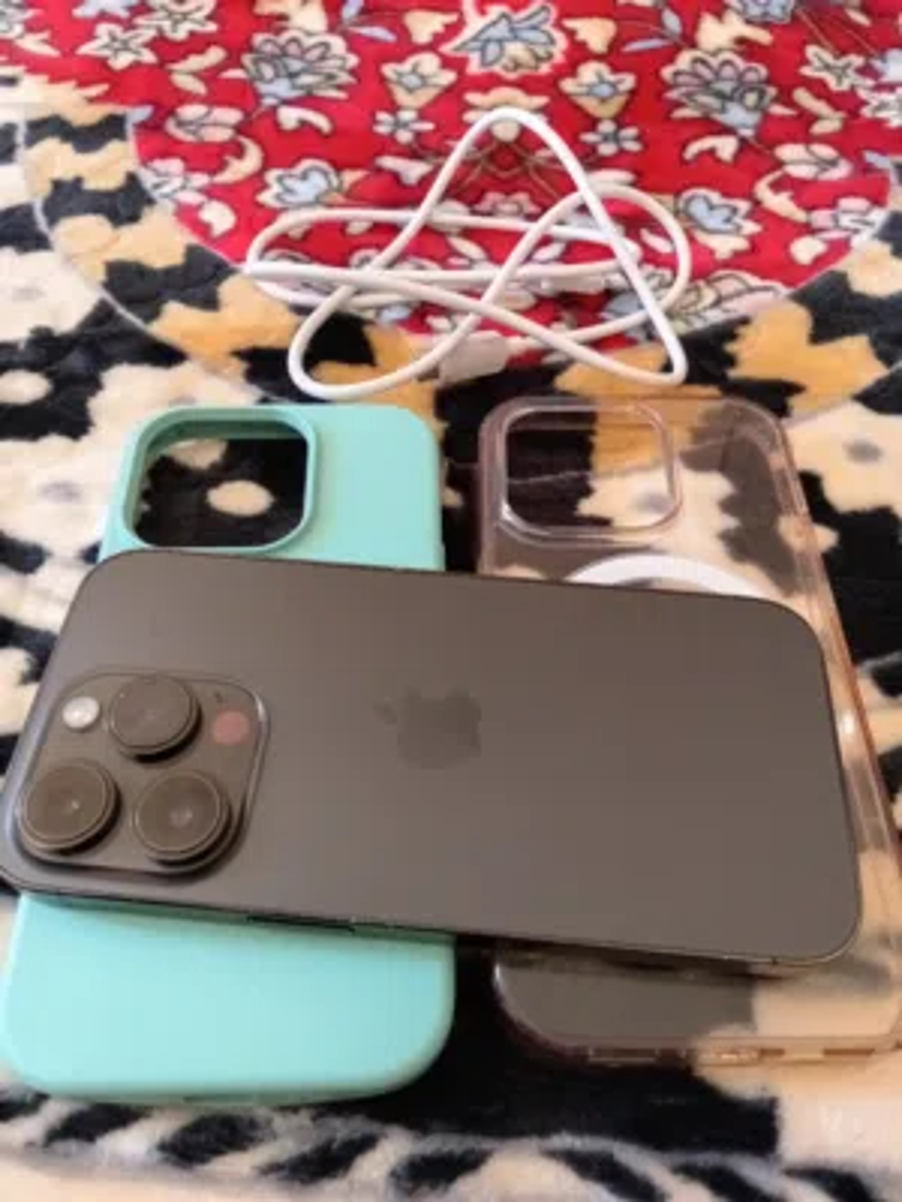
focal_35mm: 25
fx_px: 869
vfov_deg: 69.4
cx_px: 451
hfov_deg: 54.9
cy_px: 601
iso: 704
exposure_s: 1/25
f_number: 1.8
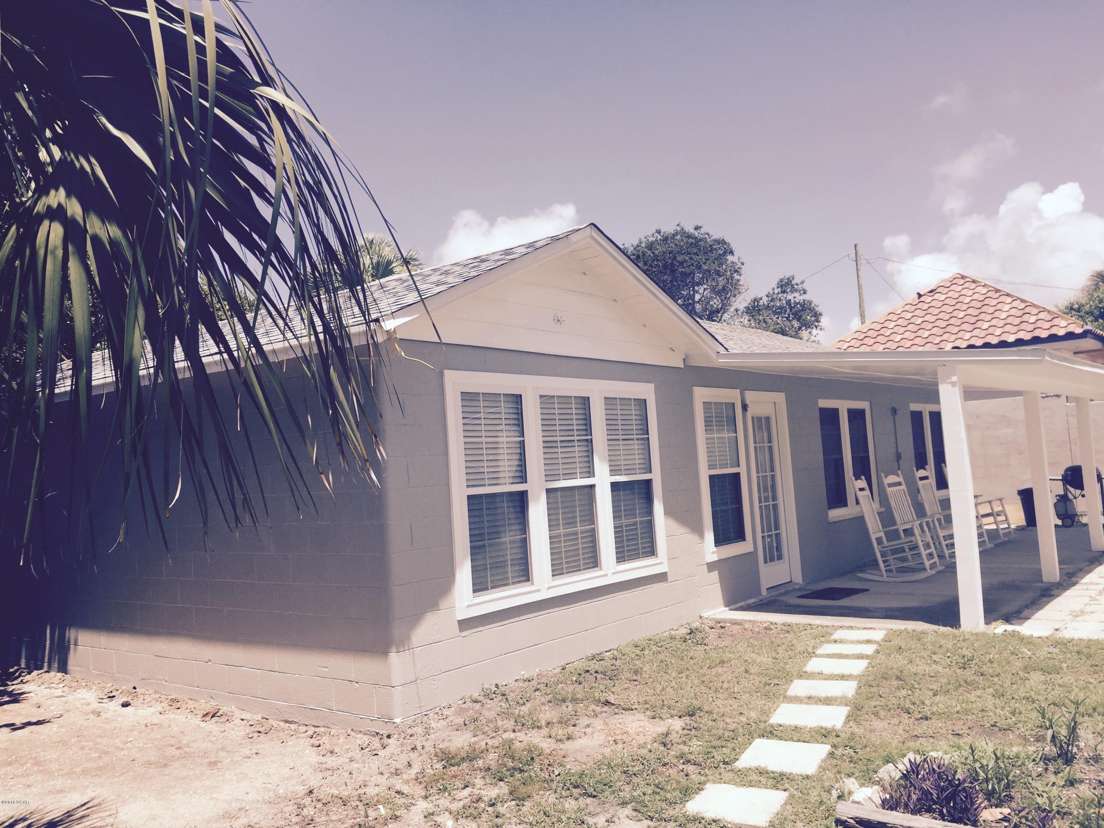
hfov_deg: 61.7
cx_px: 552
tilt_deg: +2.7
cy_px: 414
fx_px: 925
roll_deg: +2.7
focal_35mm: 29
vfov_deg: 48.2
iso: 32
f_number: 2.2
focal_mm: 4.15
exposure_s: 1/1721
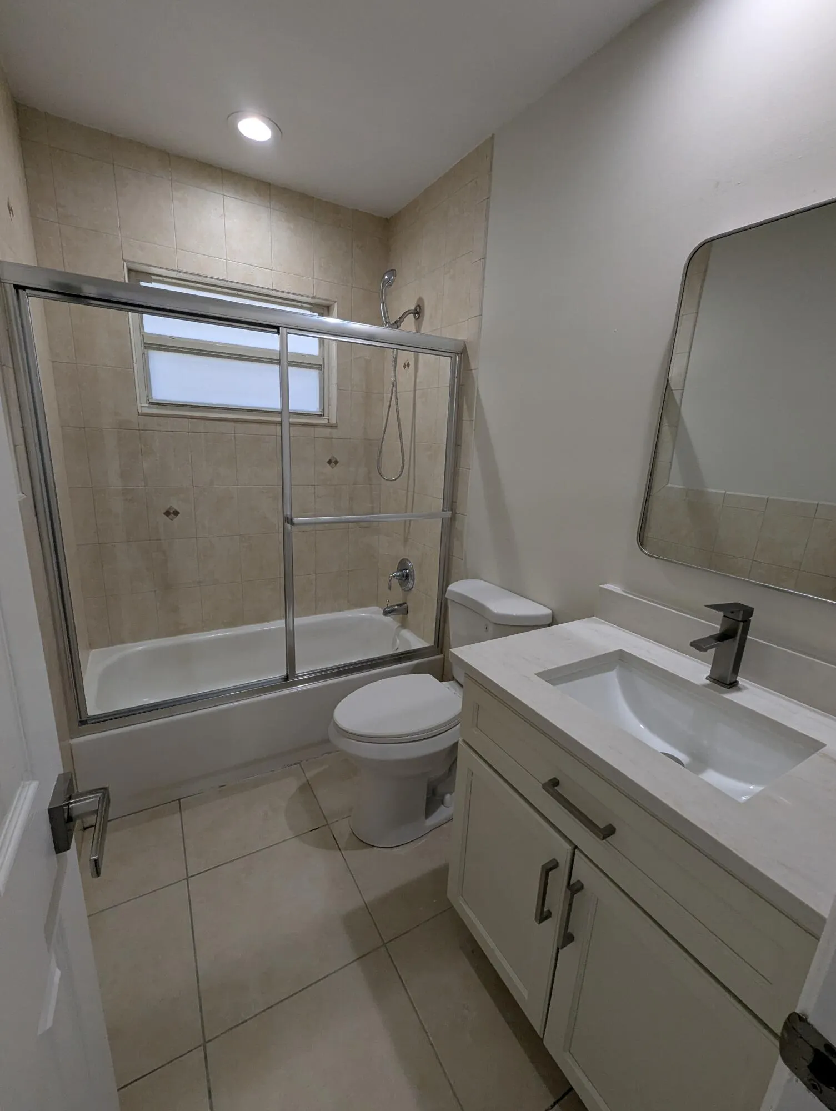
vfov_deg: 106.1
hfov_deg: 90.0
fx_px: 418
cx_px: 418
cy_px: 556
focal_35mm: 13
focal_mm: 1.95
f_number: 2.2
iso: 75
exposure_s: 1/120
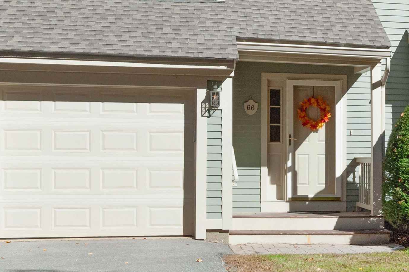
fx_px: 840
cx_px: 352
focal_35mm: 74
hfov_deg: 26.6
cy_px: 92
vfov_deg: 18.4
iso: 200
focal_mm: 22
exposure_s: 1/160
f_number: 14
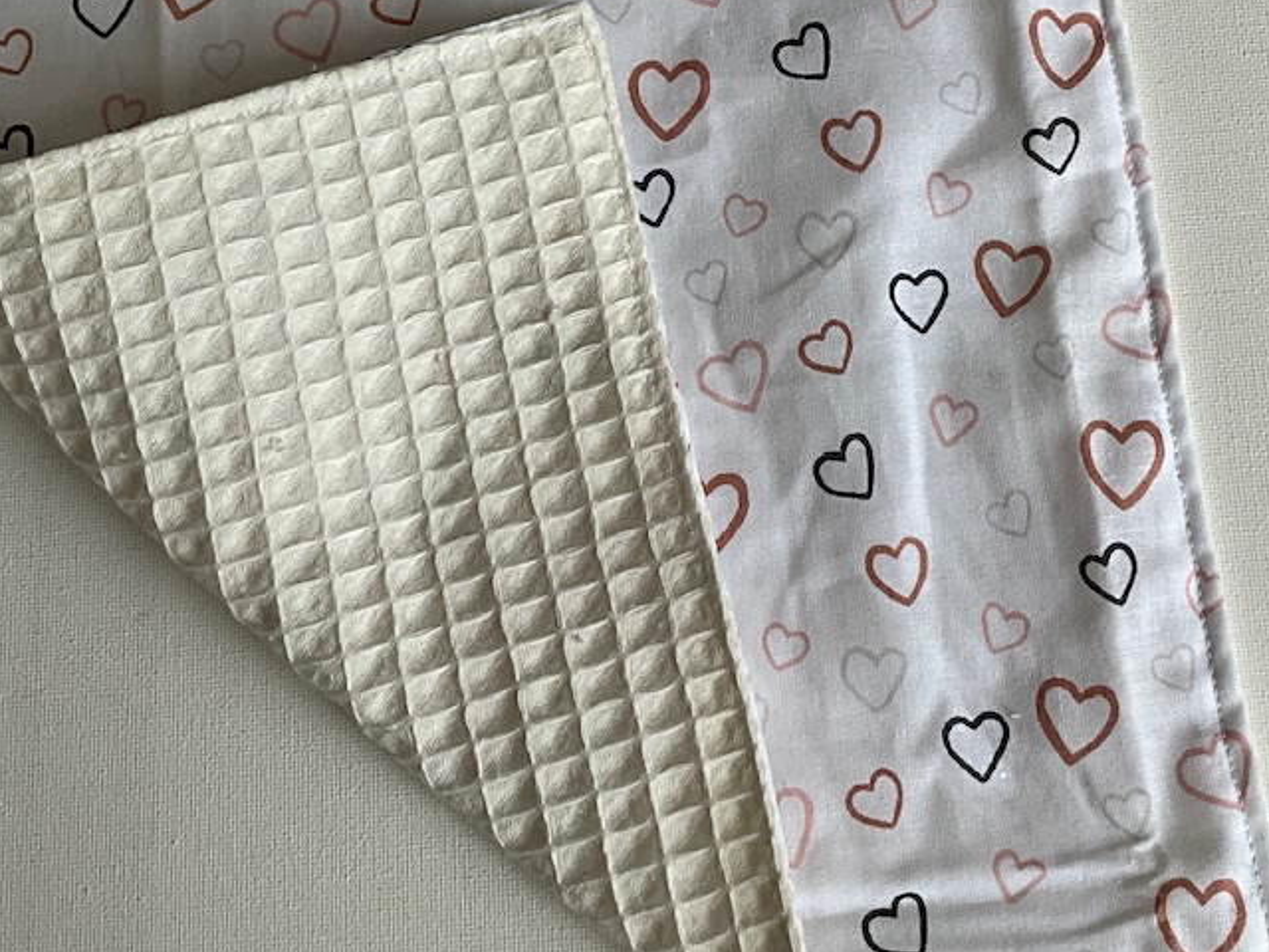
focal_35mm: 58
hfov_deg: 33.2
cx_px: 646
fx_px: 2126
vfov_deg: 24.6
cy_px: 119
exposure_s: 1/380
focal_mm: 3
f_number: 1.8
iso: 25
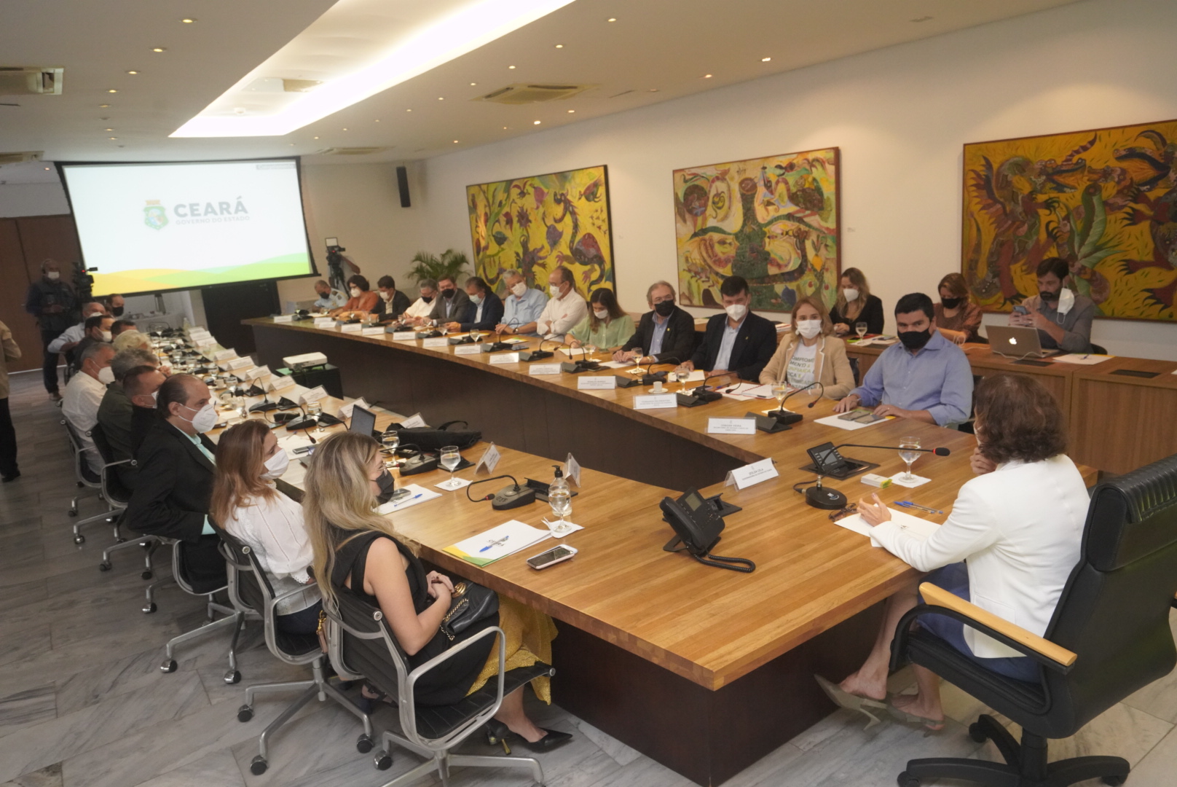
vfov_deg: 53.2
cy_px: 394
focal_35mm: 24
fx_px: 785
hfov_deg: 73.7
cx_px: 588
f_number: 5.6
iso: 8000
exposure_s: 1/160
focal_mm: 24
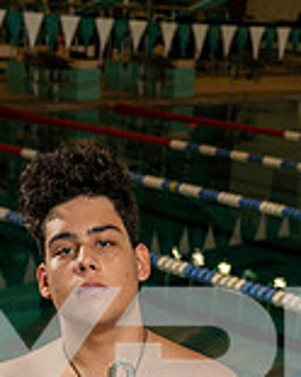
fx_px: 1002
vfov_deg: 19.1
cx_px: 92
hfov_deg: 17.0
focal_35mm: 90
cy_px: 535
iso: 500
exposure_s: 1/250
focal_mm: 33
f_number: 4
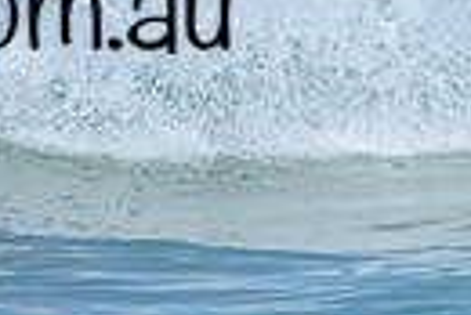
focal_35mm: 4877
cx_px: 192
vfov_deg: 0.3
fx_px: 63878
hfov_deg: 0.4
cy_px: 140
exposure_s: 1/2000
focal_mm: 800
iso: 200
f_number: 6.3
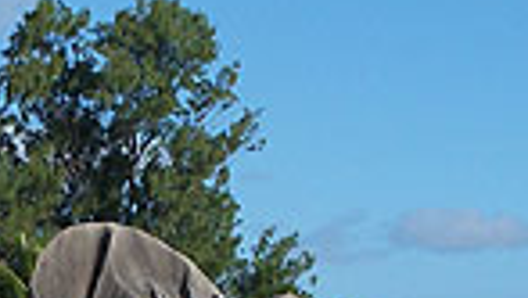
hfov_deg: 10.1
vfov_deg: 5.7
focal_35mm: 213
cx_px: 75
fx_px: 2985
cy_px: 355
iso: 80
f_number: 4.5
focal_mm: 10.7
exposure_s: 1/750
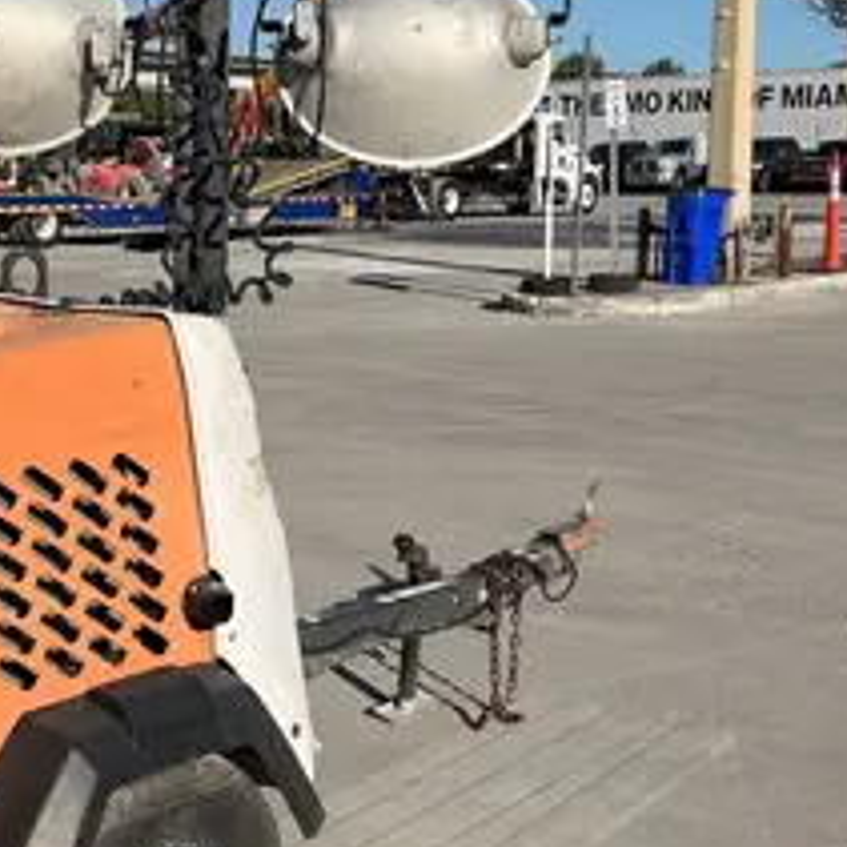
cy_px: 415
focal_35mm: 60
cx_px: 241
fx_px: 1661
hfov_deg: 28.3
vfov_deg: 28.6
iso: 50
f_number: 1.6
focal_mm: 5.1
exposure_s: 1/5556
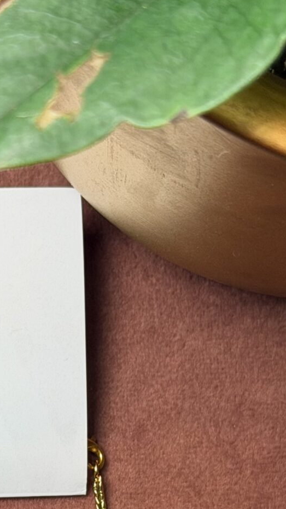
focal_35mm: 144
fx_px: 1942
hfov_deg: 8.4
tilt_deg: -78.4
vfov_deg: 14.6
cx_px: -14
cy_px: 546
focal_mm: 6.76
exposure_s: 1/120
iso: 50
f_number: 1.78
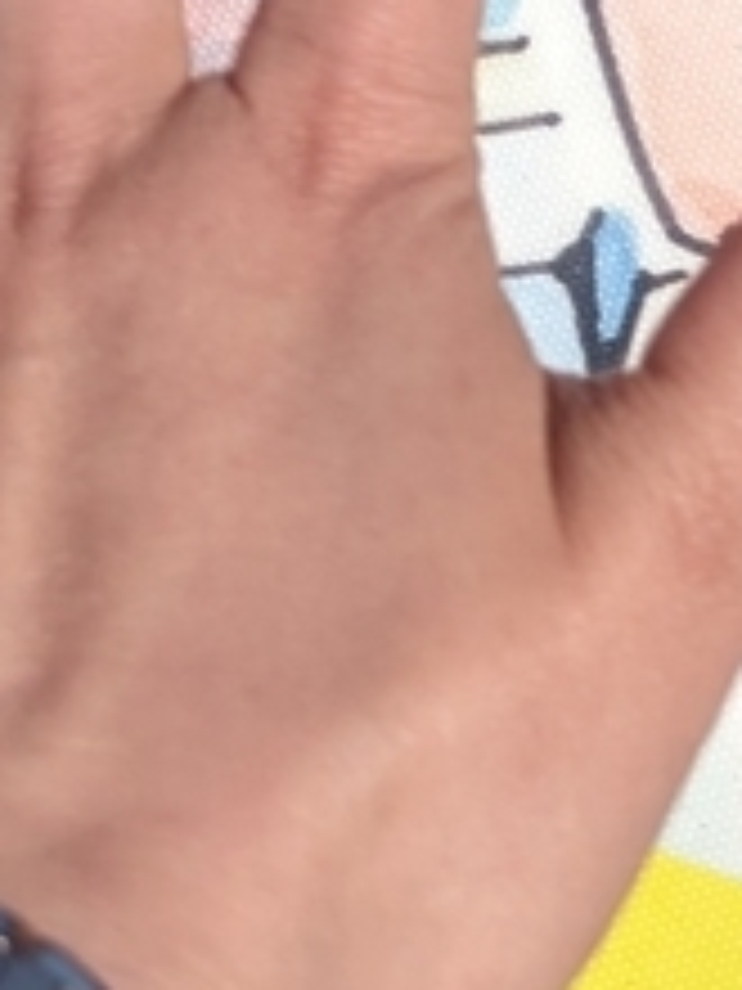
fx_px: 4201
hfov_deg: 9.6
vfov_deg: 11.7
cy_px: -1161
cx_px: 1295
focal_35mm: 147
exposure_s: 1/7812
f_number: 1.73
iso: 74
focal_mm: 4.38
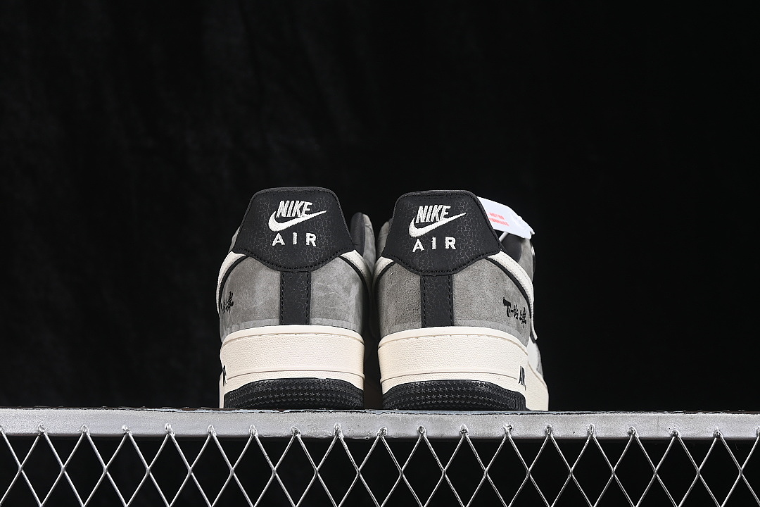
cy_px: 254
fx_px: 1583
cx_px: 380
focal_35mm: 75
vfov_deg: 18.2
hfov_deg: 27.0
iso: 160
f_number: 7.1
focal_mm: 50
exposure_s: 1/60
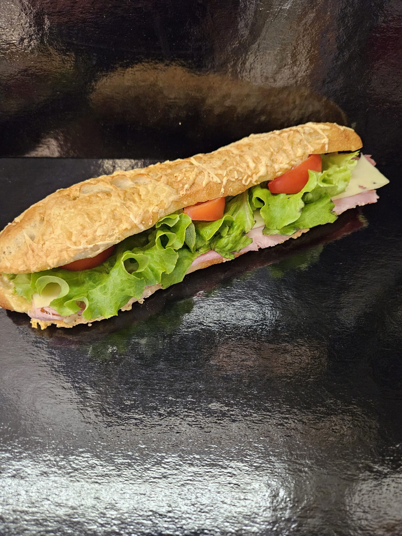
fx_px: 356
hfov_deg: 58.9
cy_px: 268
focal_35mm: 23
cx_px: 201
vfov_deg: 73.9
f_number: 1.8
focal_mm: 5.4
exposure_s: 1/100
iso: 1000
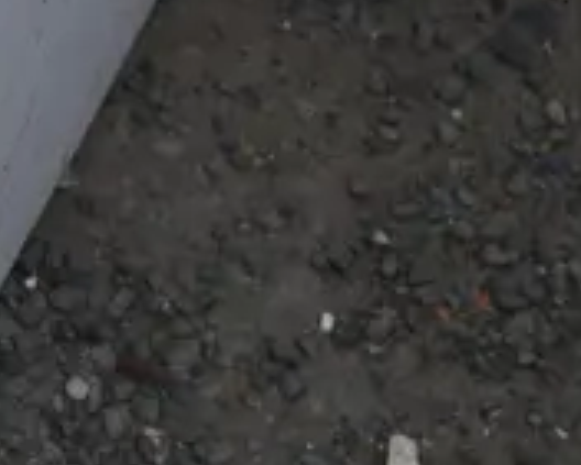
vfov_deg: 7.8
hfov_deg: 9.7
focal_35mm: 182
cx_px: -673
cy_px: -707
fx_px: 3131
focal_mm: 16
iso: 200
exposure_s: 1/250
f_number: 5.6
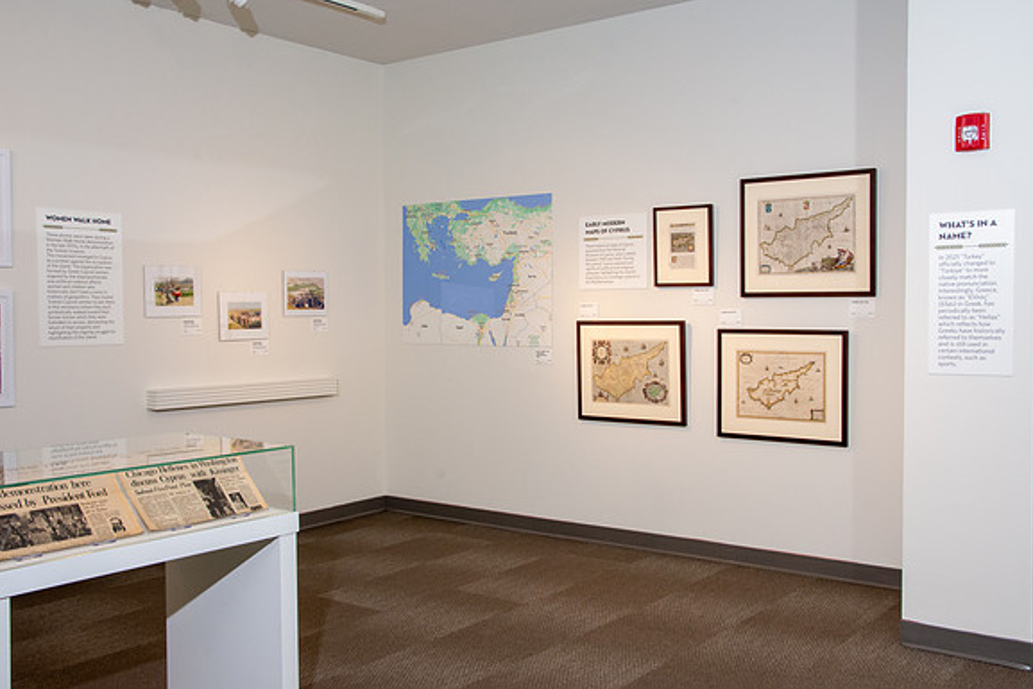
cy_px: 344
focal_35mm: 37
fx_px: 1062
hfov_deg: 51.9
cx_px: 517
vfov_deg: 36.0
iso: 1000
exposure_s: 1/30
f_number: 13
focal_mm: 24
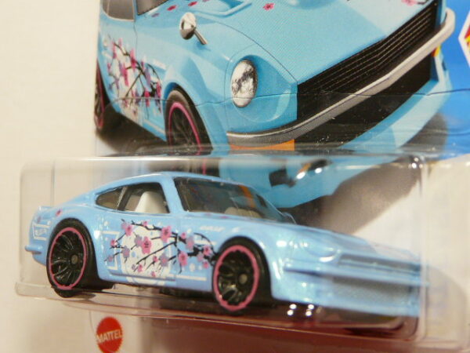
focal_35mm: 113
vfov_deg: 13.1
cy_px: 176
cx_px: 235
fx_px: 1534
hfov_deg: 17.4
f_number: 3.2
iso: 100
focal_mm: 11.7
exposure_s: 1/50
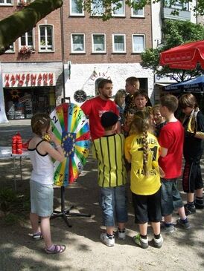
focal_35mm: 36
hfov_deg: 39.7
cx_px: 102
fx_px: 283
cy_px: 136
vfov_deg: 51.3
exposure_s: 1/336
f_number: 4.8
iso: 80
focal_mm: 6
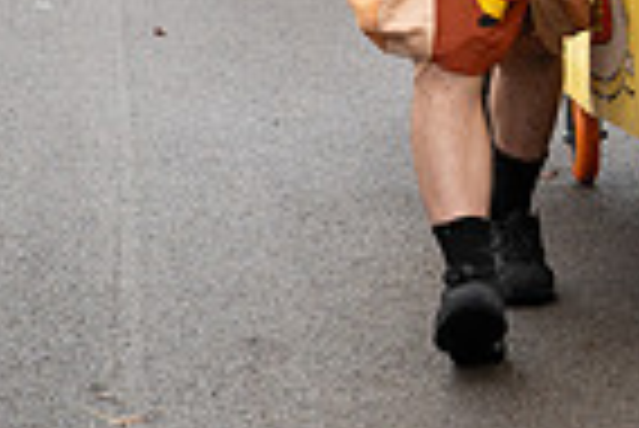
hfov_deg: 7.6
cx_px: 991
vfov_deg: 5.2
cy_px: -227
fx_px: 4691
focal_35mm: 264
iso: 640
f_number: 10
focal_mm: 60
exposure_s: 1/200
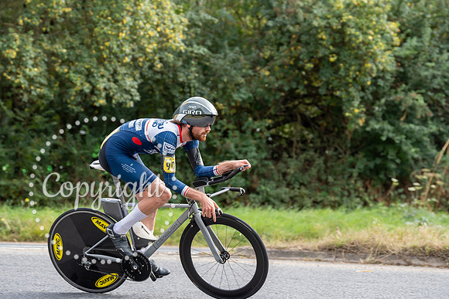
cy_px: 150
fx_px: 1360
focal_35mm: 109
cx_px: 224
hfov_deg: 18.8
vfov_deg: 12.6
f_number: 4
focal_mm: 109
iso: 500
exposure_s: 1/1000
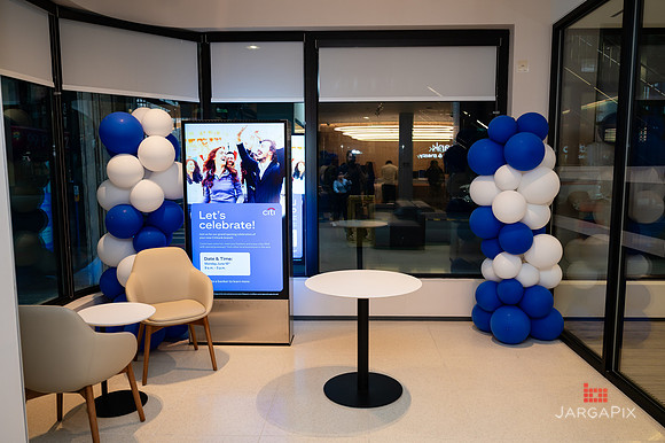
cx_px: 338
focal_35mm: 27
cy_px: 219
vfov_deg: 47.4
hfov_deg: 66.9
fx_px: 504
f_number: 3.2
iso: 400
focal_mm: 25.5
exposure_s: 1/160
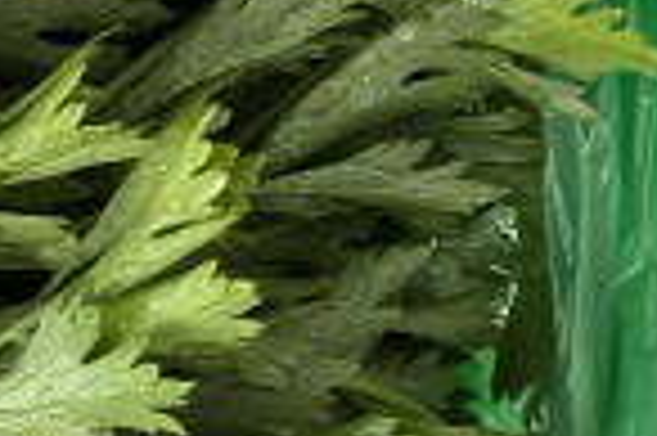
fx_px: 2807
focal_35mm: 154
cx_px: -1130
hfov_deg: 10.6
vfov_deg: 8.7
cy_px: 634
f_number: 2
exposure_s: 1/608
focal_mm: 6.98
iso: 6400
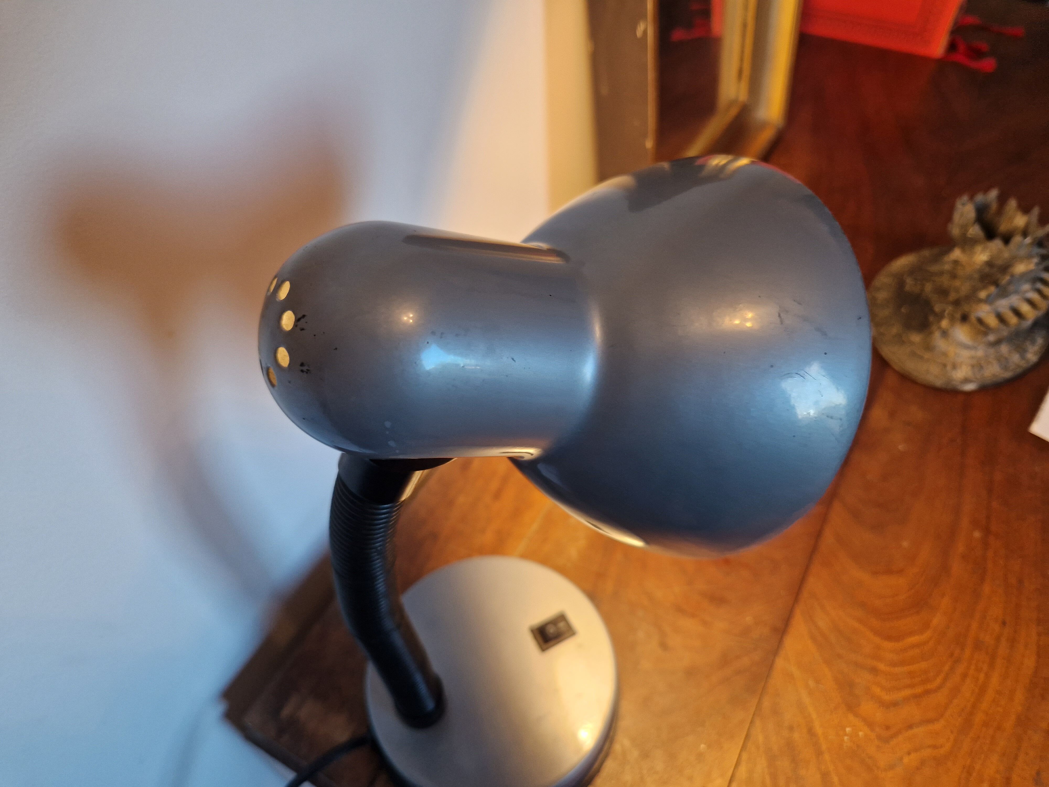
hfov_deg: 73.9
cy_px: 394
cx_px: 524
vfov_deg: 58.9
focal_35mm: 23
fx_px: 697
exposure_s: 1/100
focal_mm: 5.4
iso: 160
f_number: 1.8
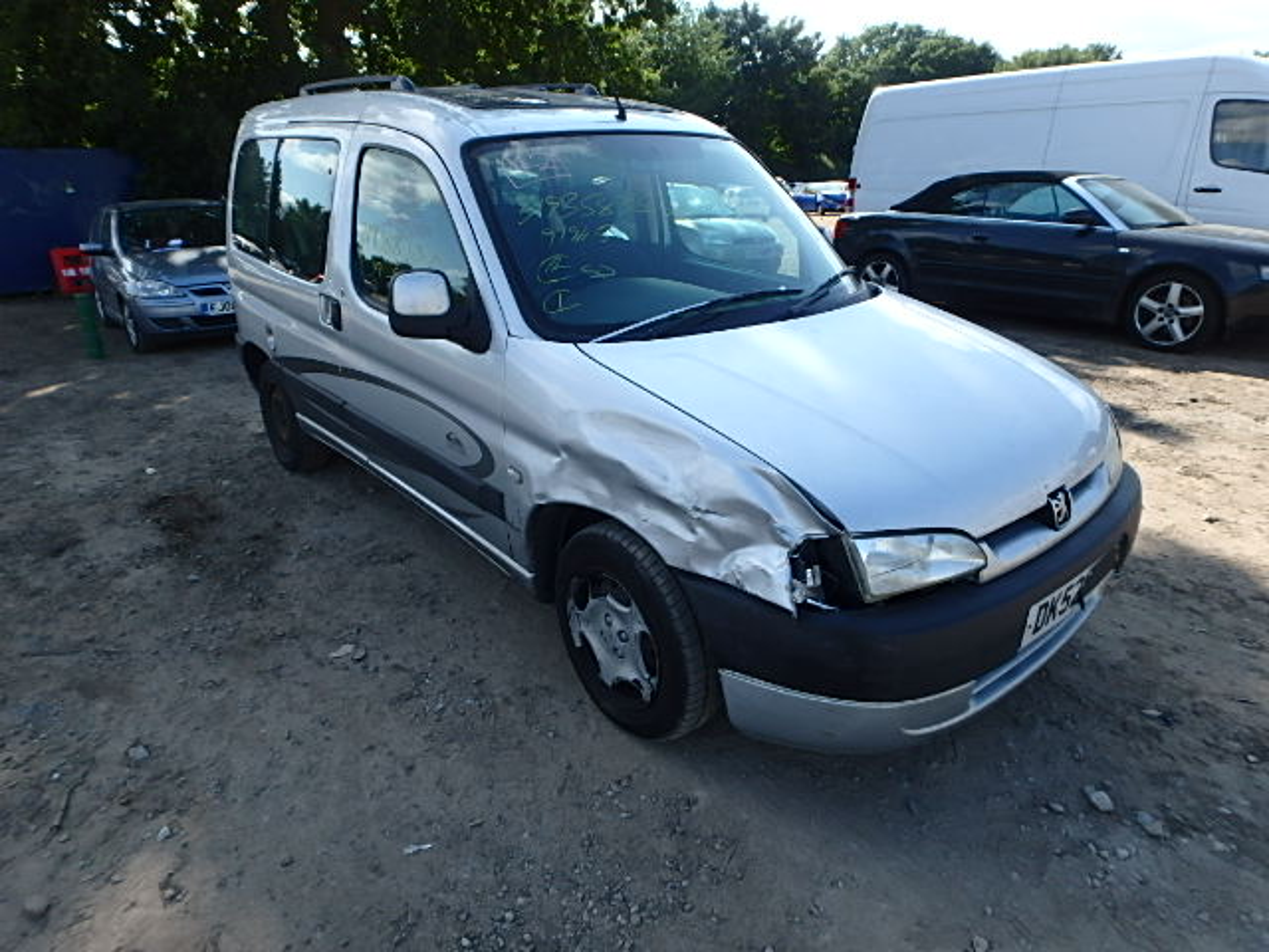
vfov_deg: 63.4
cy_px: 476
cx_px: 634
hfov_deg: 79.0
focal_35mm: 21
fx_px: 770
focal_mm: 3.7
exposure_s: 1/500
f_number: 3.5
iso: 125
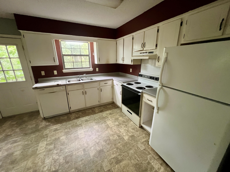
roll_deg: +1.0
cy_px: 86
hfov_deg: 106.2
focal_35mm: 13
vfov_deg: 89.9
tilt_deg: -16.8
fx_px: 86
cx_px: 115
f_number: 1.8
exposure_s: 1/60
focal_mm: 1.57
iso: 800
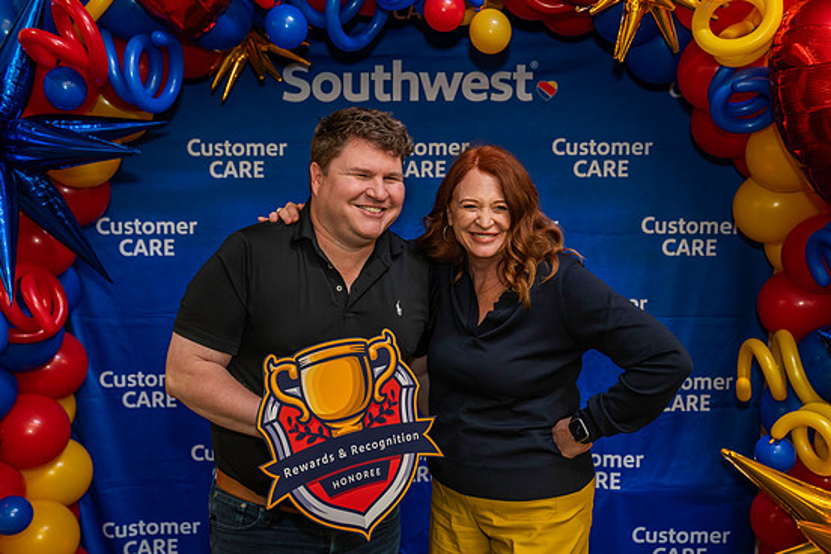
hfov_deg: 44.5
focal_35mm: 44
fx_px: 1016
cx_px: 393
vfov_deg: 30.5
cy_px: 292
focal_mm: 40
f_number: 4
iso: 1250
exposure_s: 1/160
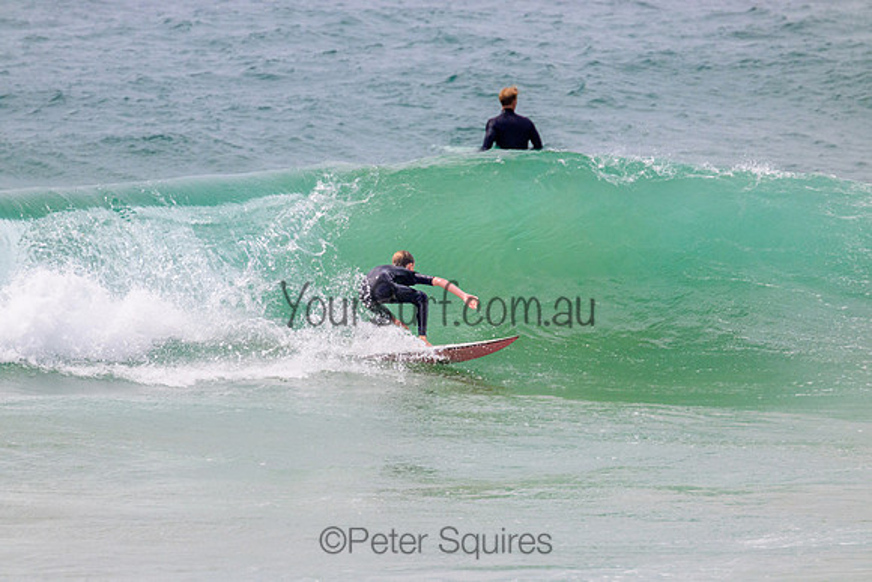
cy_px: 291
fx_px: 19381
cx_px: 436
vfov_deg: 1.7
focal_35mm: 800
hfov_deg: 2.6
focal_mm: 800
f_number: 11
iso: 1000
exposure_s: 1/2000
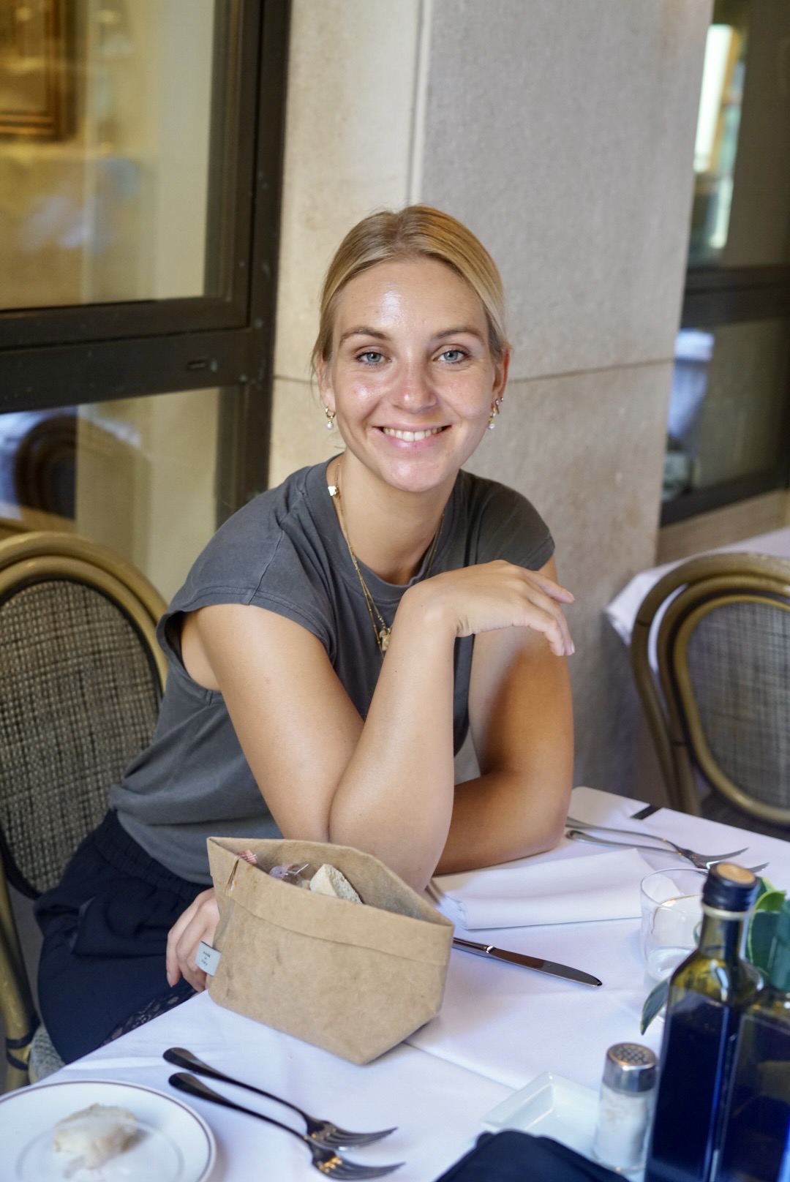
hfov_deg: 27.0
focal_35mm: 50
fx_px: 1643
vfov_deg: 39.6
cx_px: 395
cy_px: 591
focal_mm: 50
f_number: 4
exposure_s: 1/160
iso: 1600
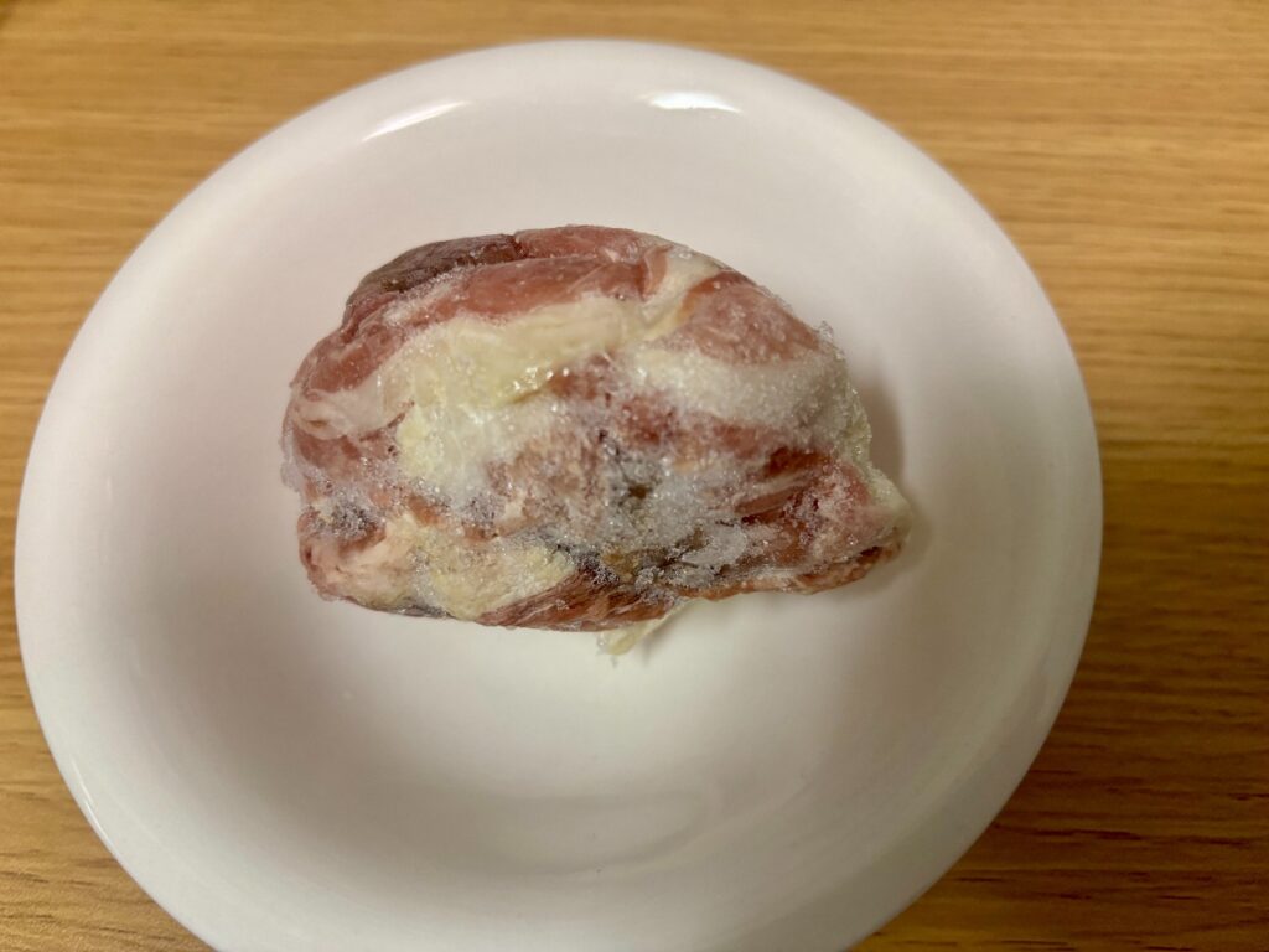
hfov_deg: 67.3
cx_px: 634
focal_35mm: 26
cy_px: 476
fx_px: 953
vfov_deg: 53.1
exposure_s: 1/60
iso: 200
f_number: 1.6
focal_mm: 5.96
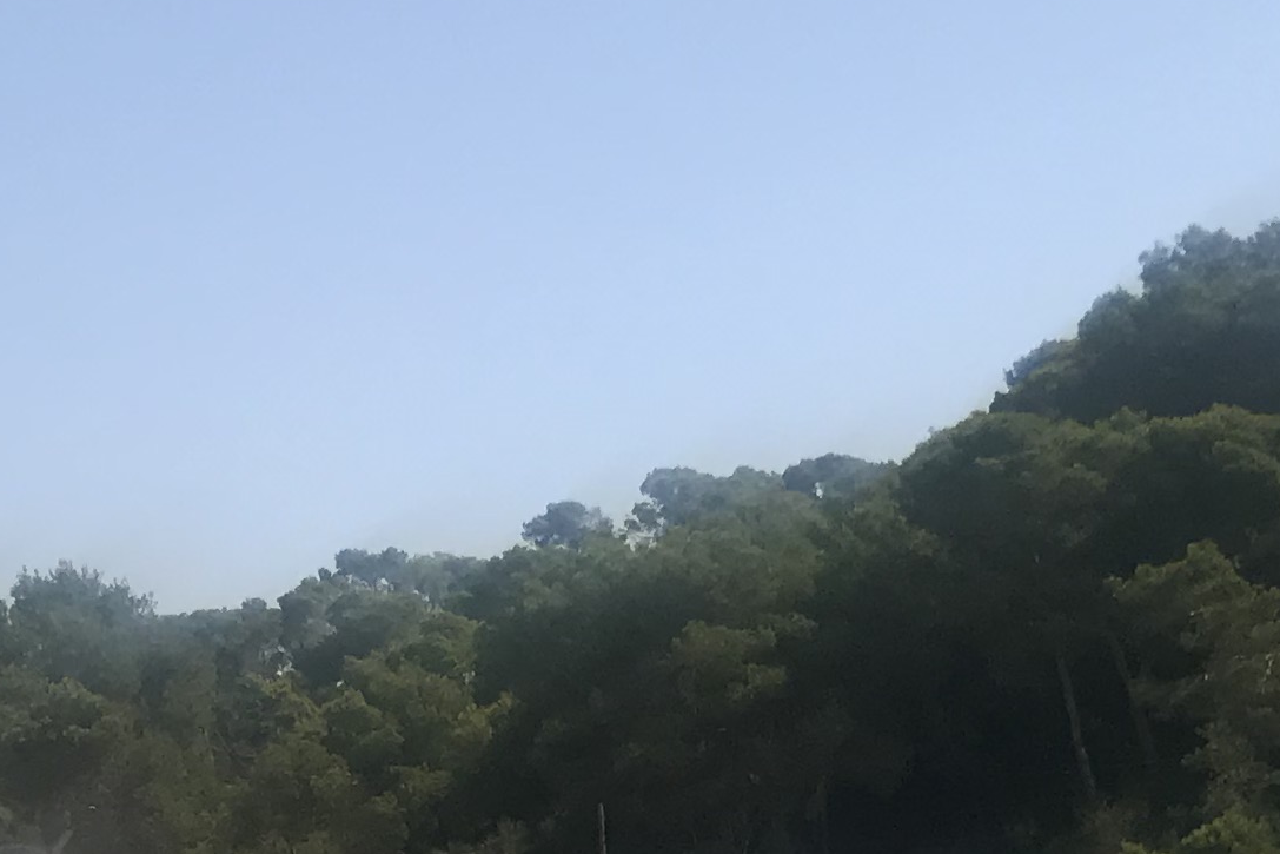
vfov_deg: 11.8
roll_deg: +0.1
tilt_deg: -4.9
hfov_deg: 18.9
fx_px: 3840
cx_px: 629
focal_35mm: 108
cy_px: 1462
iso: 20
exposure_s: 1/3096
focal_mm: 3.99
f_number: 1.8
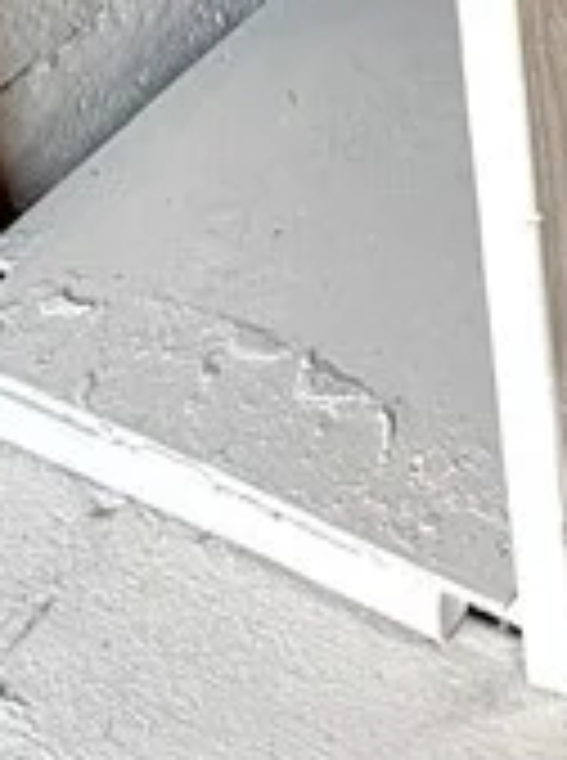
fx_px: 1863
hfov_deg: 15.0
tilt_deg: -12.5
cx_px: 1030
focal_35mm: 85
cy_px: -881
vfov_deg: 16.1
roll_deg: +1.2
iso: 80
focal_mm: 2.22
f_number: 2.2
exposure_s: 1/121
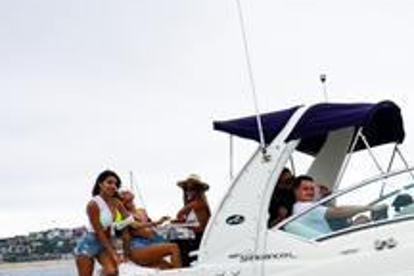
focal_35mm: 67
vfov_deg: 19.9
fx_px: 770
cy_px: 244
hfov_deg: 27.7
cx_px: 443
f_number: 5
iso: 100
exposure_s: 1/160
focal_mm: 29
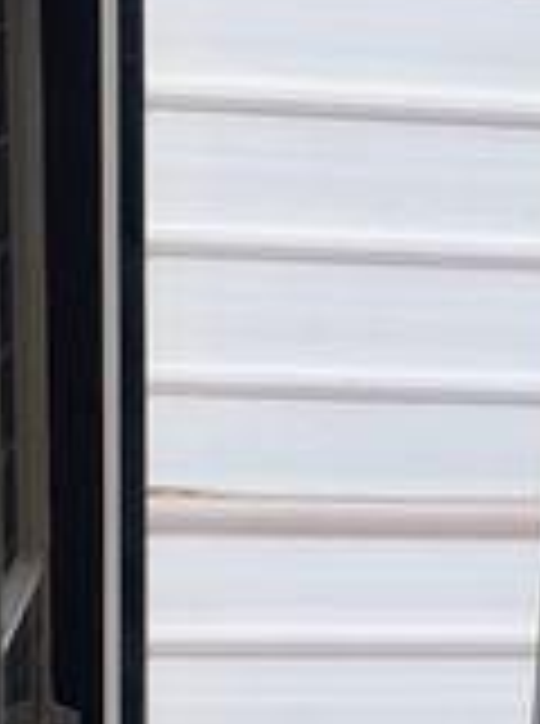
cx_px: 486
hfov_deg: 13.5
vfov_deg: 17.6
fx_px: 2255
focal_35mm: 108
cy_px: 798
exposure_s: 1/3289
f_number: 1.8
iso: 25
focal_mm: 4.25
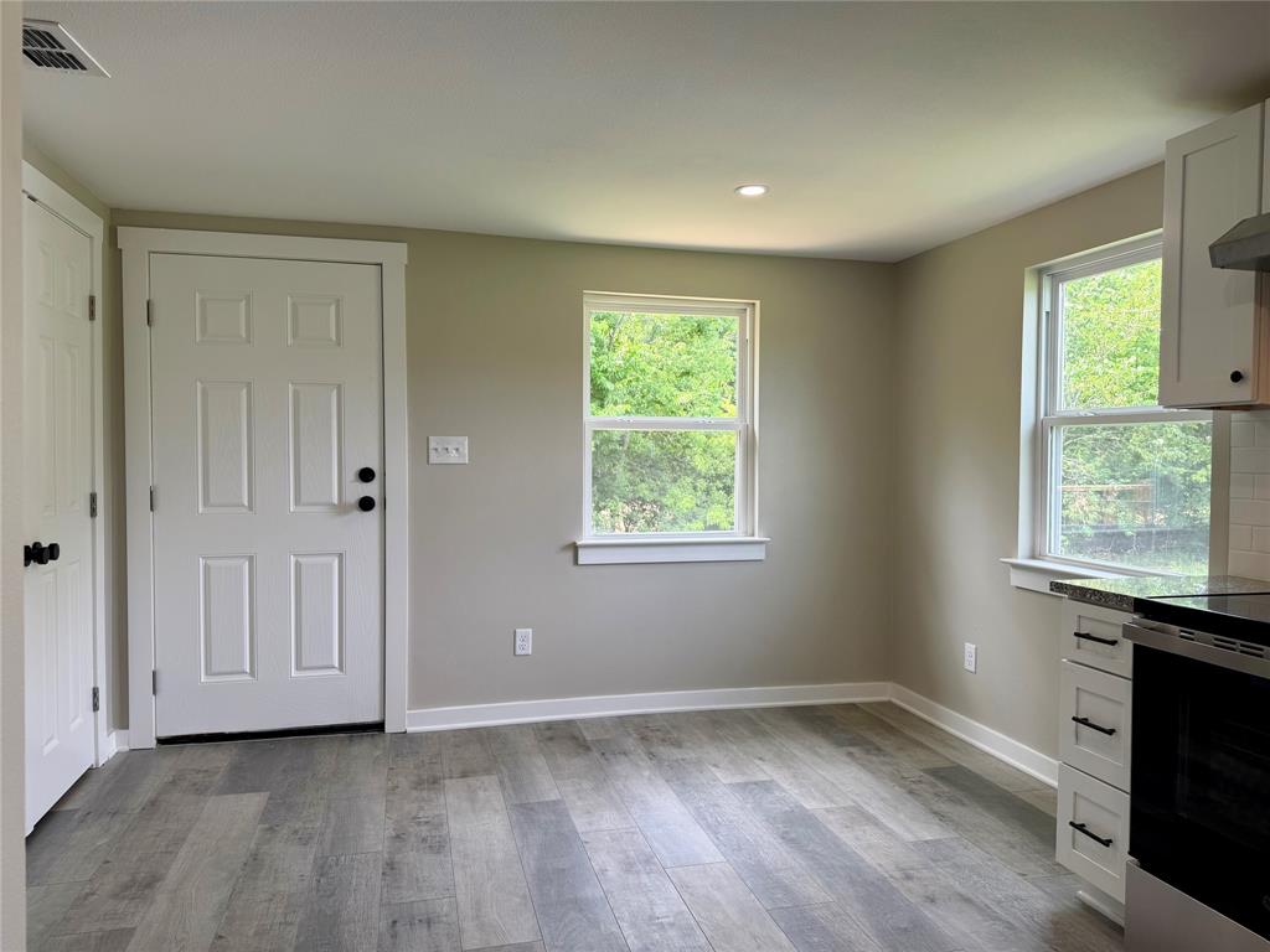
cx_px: 635
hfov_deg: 71.6
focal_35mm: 24
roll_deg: -0.4
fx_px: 881
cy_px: 476
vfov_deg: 56.8
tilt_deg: -2.0
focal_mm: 6.76
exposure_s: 1/140
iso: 50
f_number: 1.78
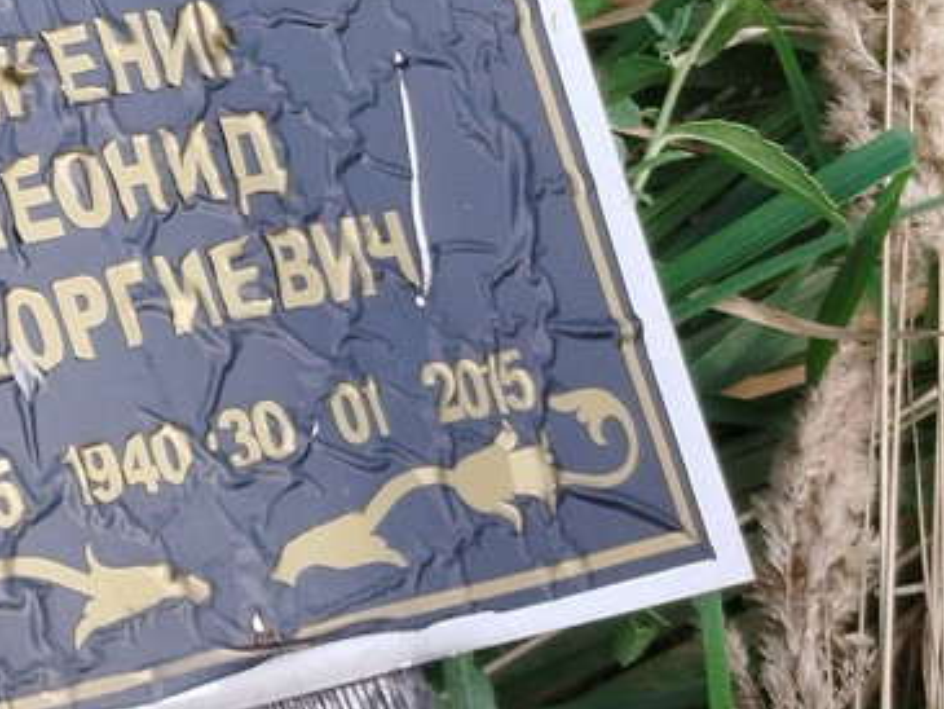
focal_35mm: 68
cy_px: 267
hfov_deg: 27.6
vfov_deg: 21.6
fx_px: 1855
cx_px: 101
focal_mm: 5.31
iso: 50
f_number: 1.7
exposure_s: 1/103
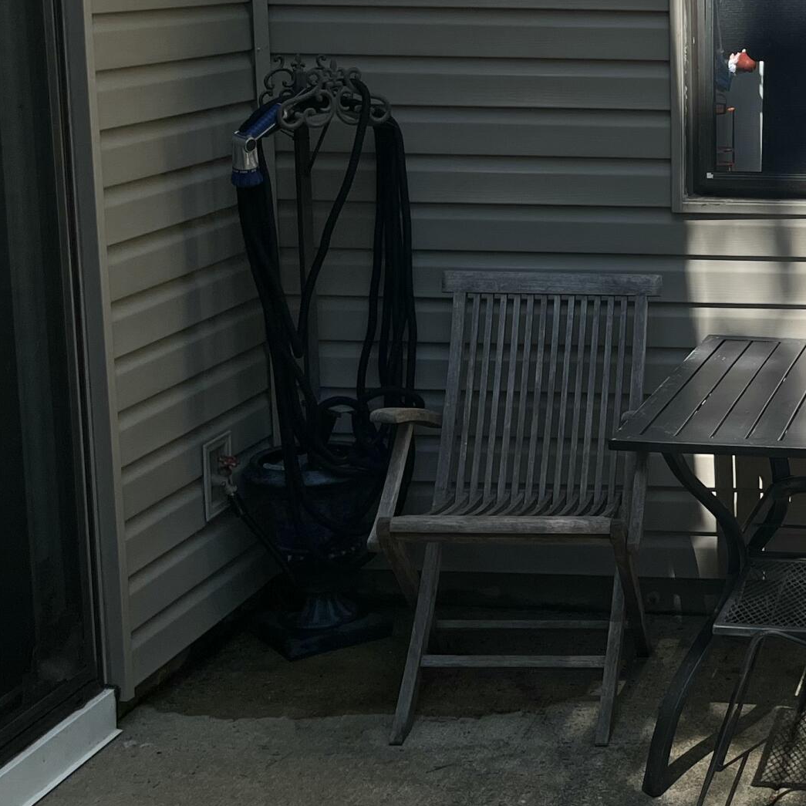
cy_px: 195
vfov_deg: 25.8
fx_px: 1739
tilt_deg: -3.4
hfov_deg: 23.9
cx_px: 957
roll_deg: +0.6
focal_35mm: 66
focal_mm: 5.1
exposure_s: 1/1441
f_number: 1.6
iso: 50
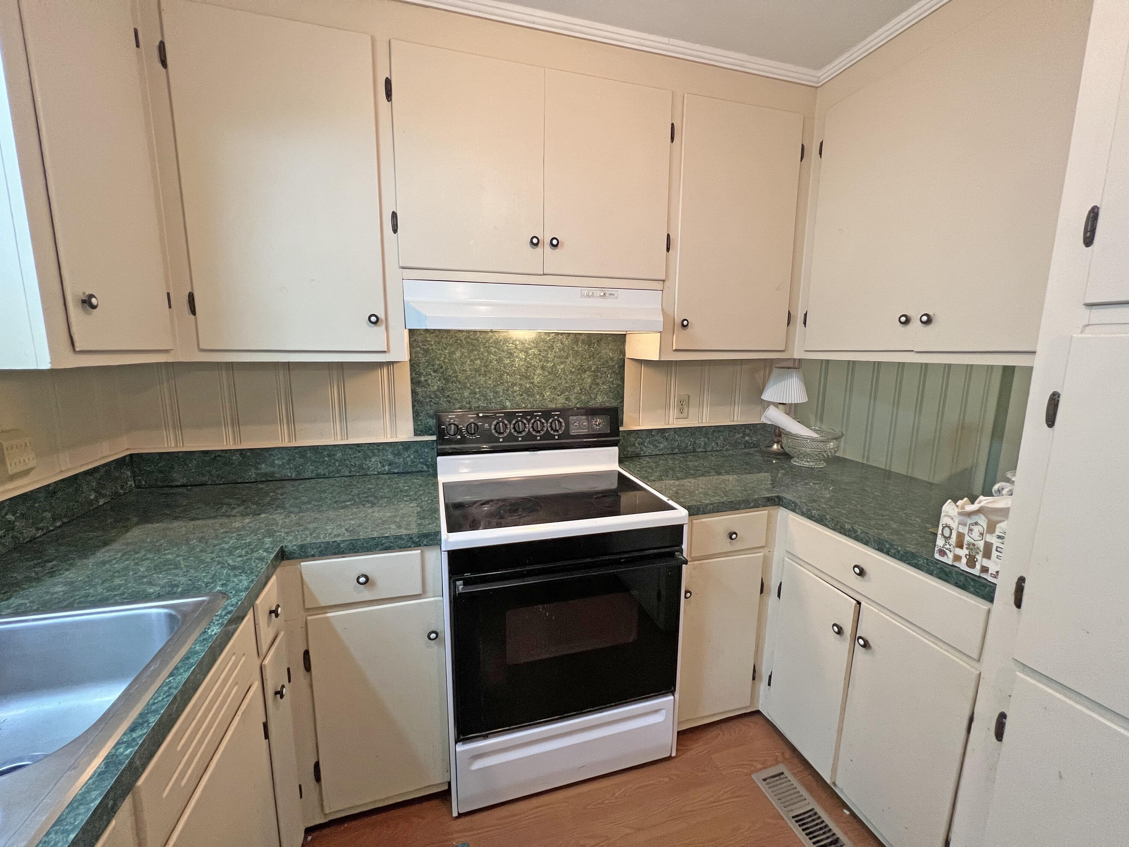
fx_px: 424
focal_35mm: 13
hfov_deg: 106.2
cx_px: 564
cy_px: 424
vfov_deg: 89.9
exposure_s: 1/60
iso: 250
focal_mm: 1.57
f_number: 1.8
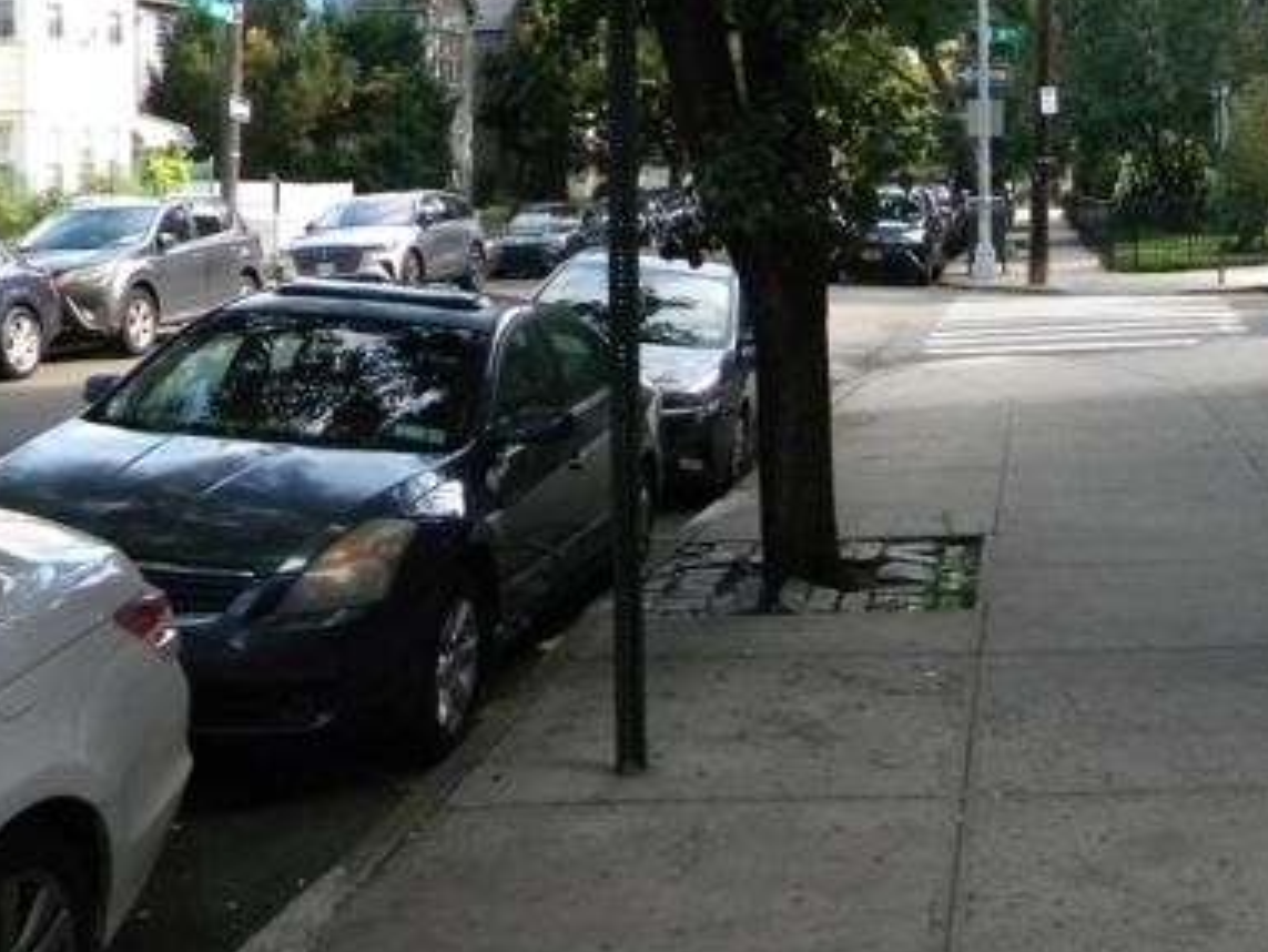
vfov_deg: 30.1
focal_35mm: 47
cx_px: 942
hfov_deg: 39.4
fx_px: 1722
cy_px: 186
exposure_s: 1/512
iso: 400
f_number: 3.5
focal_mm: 5
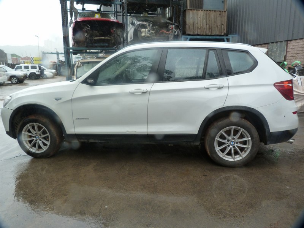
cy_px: 114
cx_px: 152
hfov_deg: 69.4
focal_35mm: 25
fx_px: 220
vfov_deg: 54.9
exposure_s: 1/160
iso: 125
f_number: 4
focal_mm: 4.5
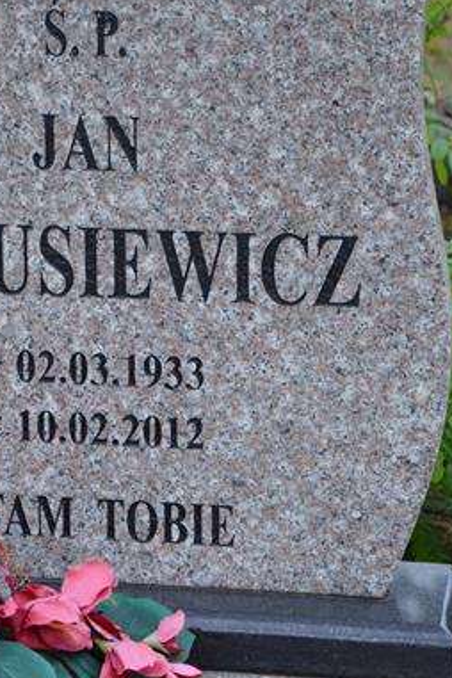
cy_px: 374
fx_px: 2938
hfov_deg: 8.8
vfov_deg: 13.2
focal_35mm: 156
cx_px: 117
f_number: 5.6
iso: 220
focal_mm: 62
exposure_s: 1/125
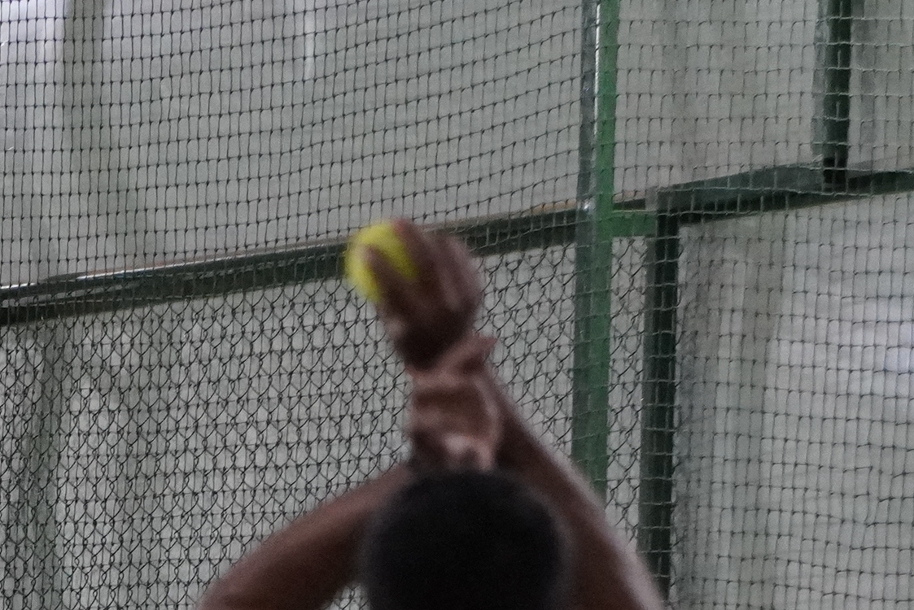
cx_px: -182
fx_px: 11507
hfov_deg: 4.5
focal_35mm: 453
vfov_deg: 3.0
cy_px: 906
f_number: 4.5
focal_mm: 80
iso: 4000
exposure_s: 1/200
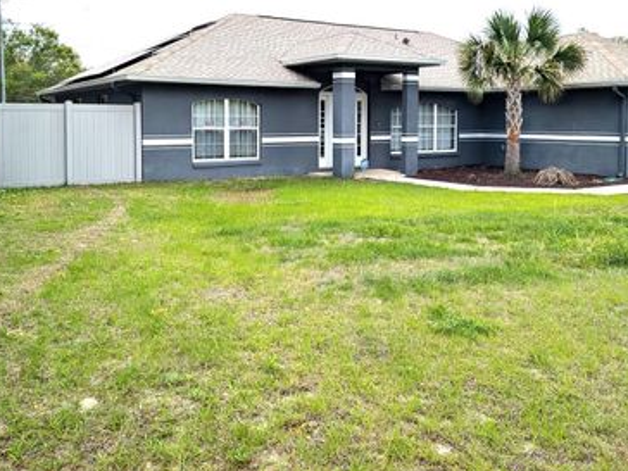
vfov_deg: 42.3
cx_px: 300
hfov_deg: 55.3
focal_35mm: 33
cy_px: 153
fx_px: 599
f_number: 1.68
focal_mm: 6.9
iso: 20
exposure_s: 1/1185
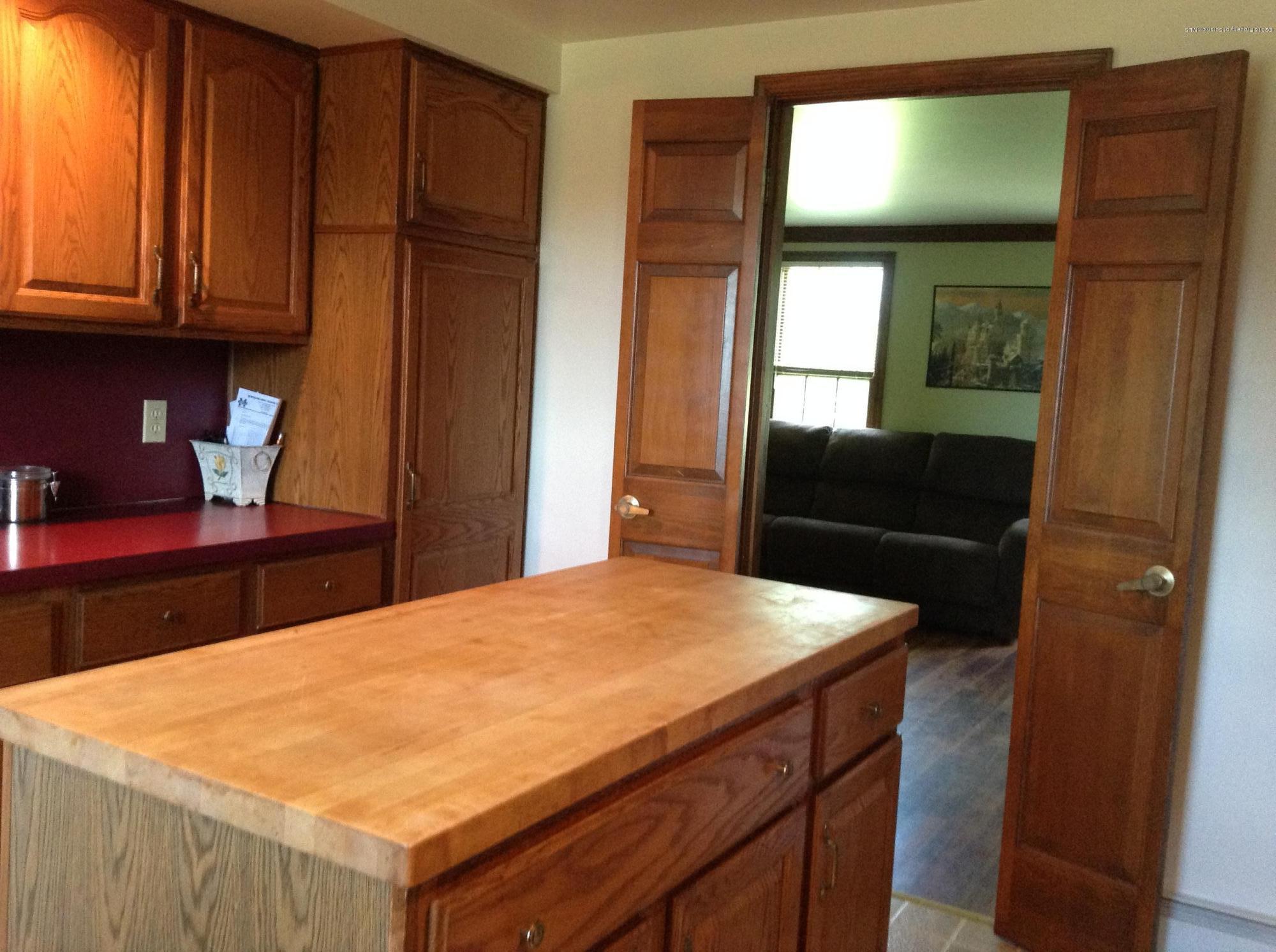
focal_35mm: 33
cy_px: 476
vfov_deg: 42.8
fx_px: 1214
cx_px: 638
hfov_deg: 55.4
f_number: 2.4
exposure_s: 1/20
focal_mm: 3.3
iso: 200
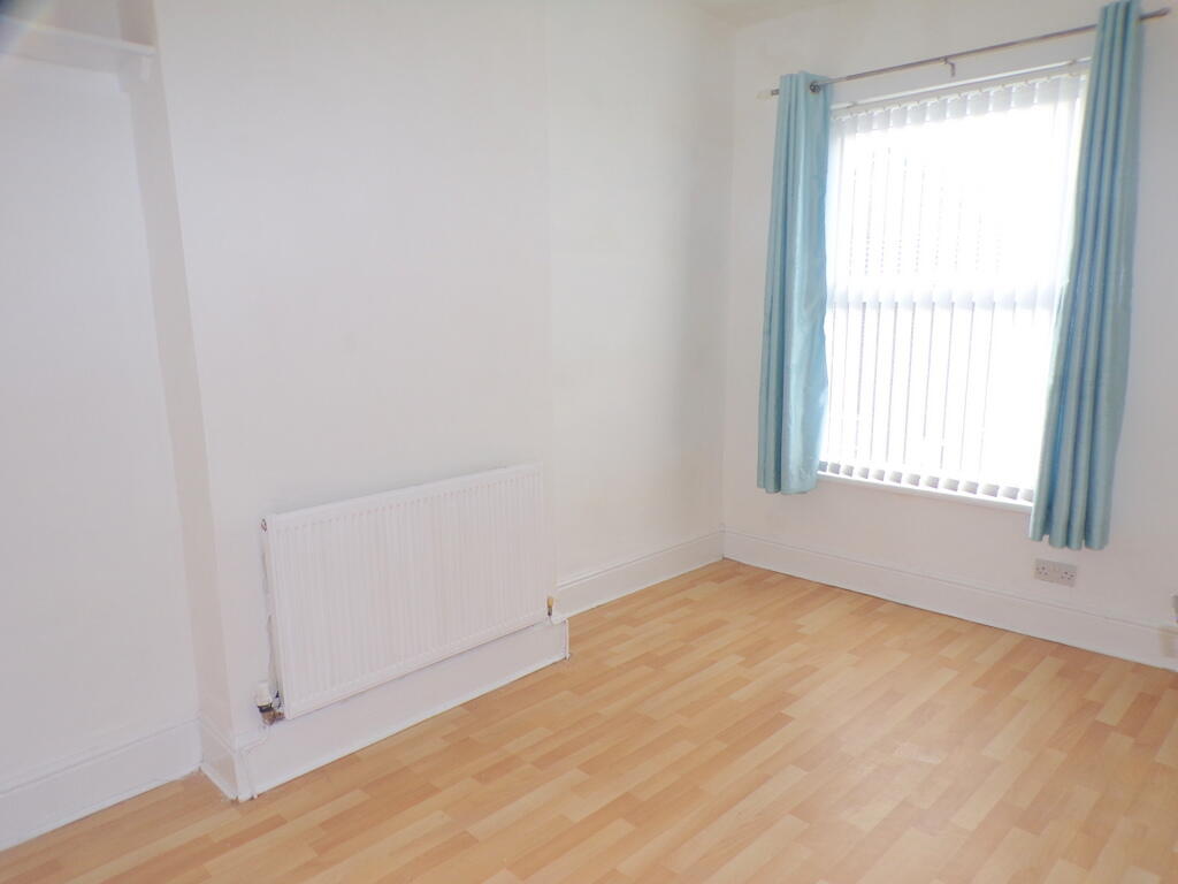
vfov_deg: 56.8
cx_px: 589
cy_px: 442
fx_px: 817
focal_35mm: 24
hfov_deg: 71.6
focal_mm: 4.3
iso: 80
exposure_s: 1/34
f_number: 4.3
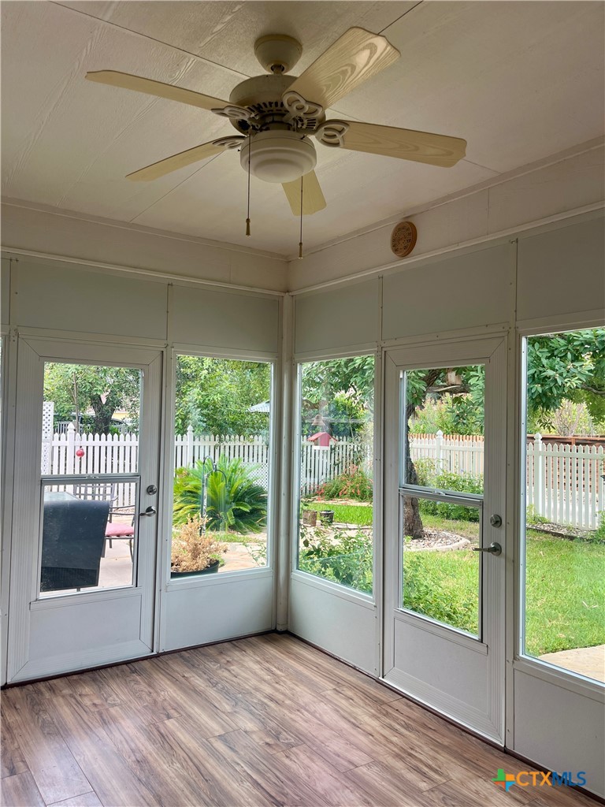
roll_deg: -1.0
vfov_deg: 67.3
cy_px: 404
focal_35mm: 26
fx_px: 606
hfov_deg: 53.1
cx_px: 302
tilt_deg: +0.8
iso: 40
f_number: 1.6
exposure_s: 1/189
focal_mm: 5.1
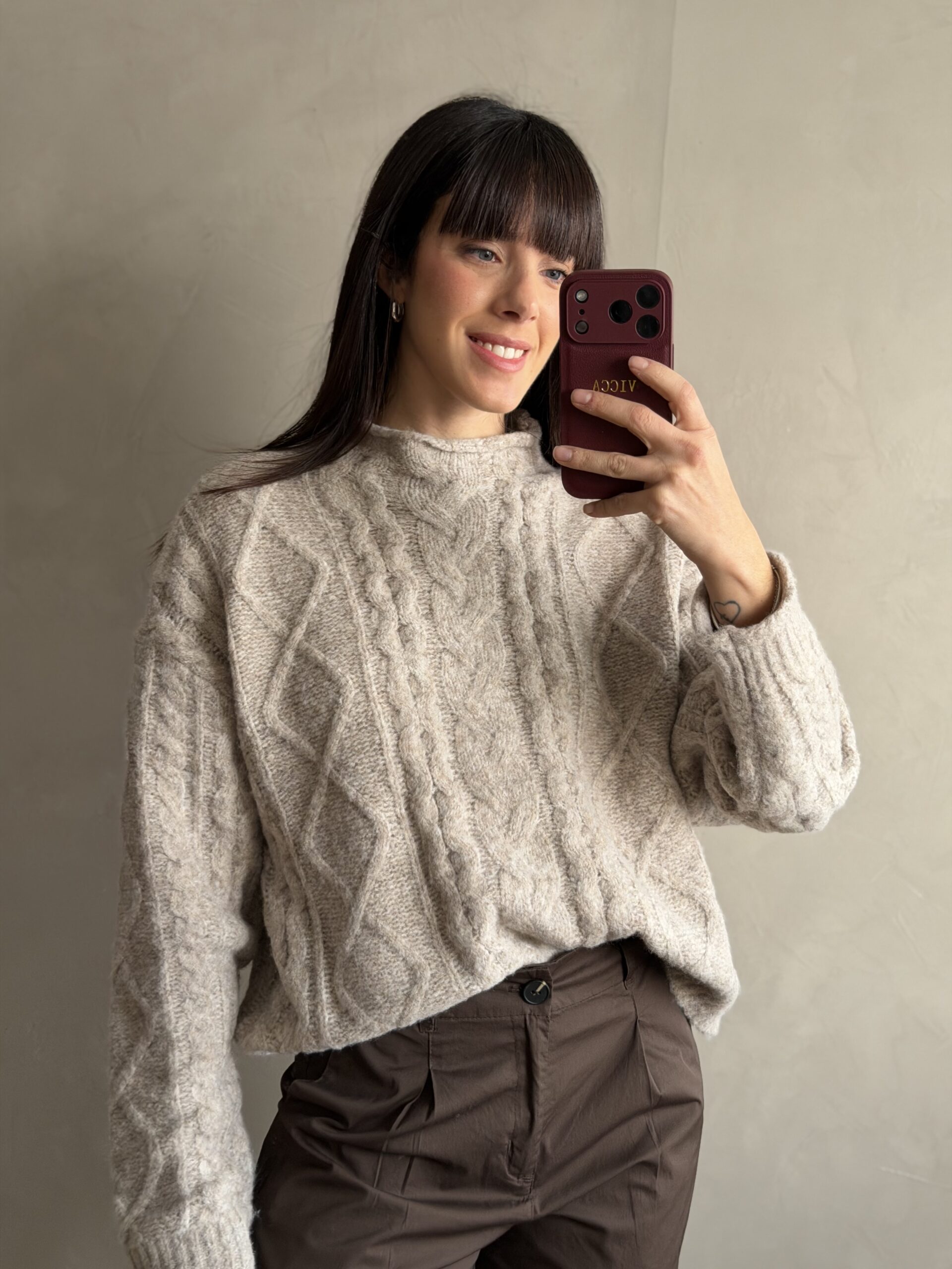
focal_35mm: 48
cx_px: 476
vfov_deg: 39.7
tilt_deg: -14.5
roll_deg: -2.9
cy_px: 634
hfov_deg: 30.3
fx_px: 1760
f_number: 1.78
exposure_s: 1/60
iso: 160
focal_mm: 6.76
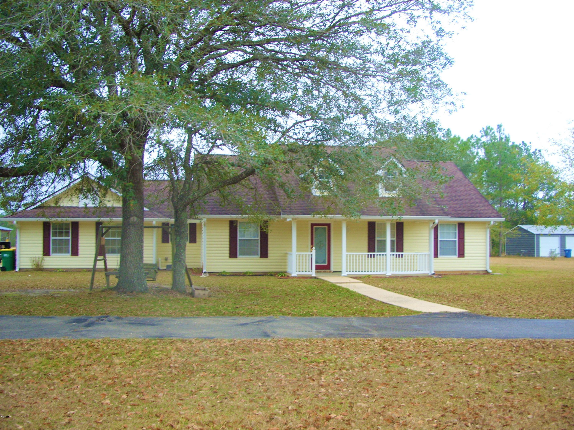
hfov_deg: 49.0
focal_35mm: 38
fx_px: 630
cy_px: 215
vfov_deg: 37.7
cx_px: 287
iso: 50
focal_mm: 7.8
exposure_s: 1/88
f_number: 2.8
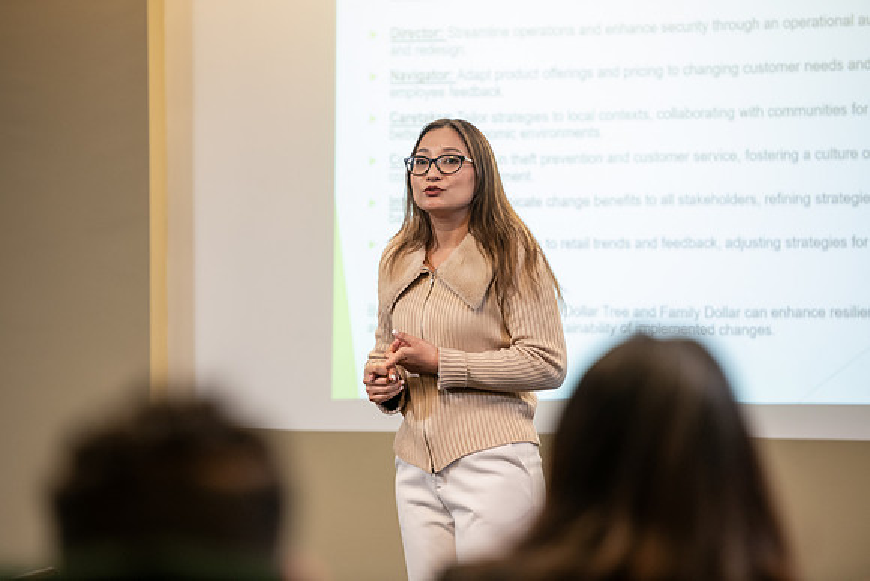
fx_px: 4109
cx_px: 435
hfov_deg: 12.1
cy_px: 290
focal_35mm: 170
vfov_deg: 8.1
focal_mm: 170
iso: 1600
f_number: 3.2
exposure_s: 1/200
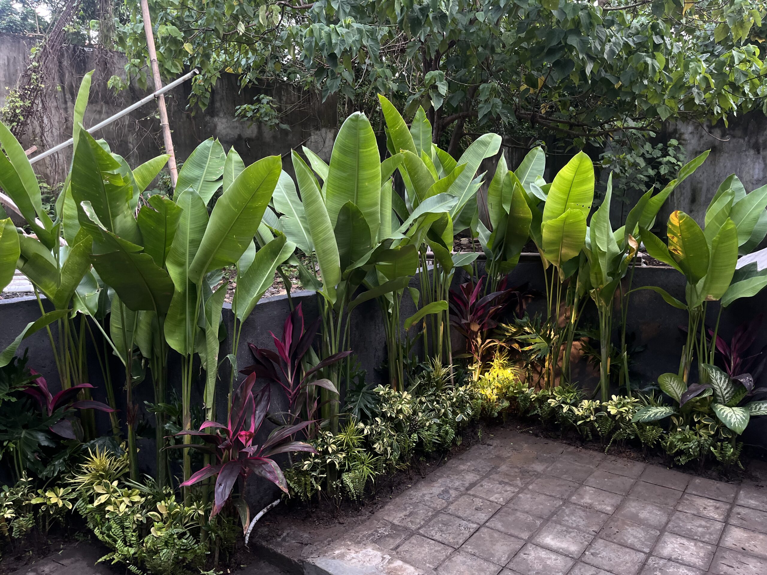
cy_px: 288
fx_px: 576
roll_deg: +1.7
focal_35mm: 26
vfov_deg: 53.1
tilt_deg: -9.3
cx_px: 384
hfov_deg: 67.3
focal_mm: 5.1
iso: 125
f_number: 1.6
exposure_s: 1/113
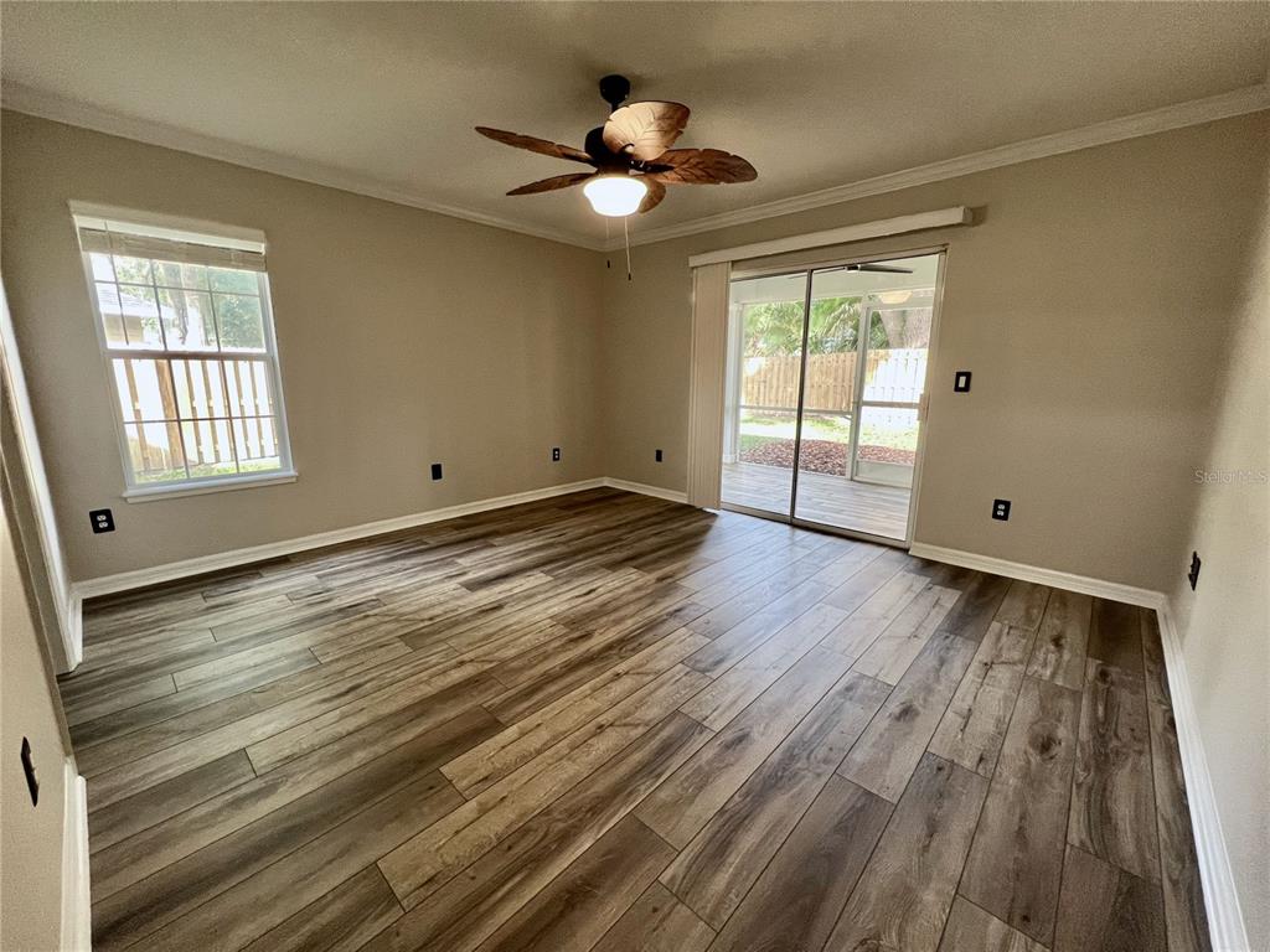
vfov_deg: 89.9
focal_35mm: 13
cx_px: 635
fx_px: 477
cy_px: 476
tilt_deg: -12.1
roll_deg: +0.1
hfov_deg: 106.2
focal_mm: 1.57
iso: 250
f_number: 1.8
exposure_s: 1/60
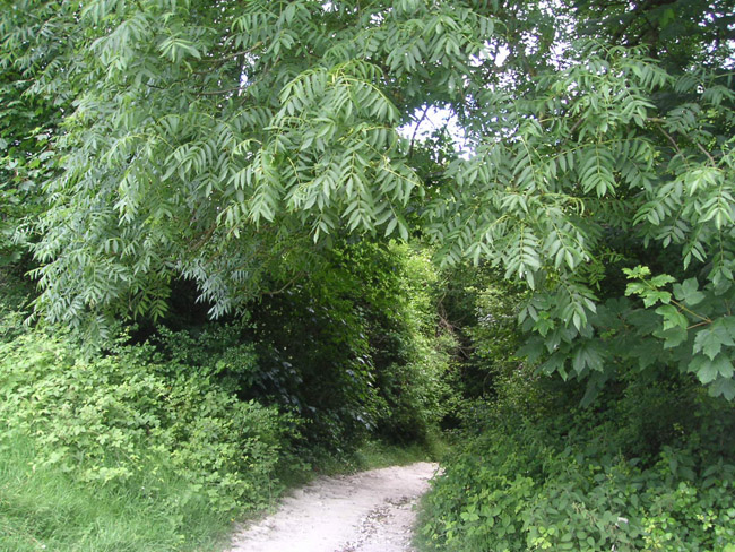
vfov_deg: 37.7
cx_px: 368
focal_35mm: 38
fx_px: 807
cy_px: 276
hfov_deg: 49.0
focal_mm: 6
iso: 50
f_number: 2.8
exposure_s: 1/60
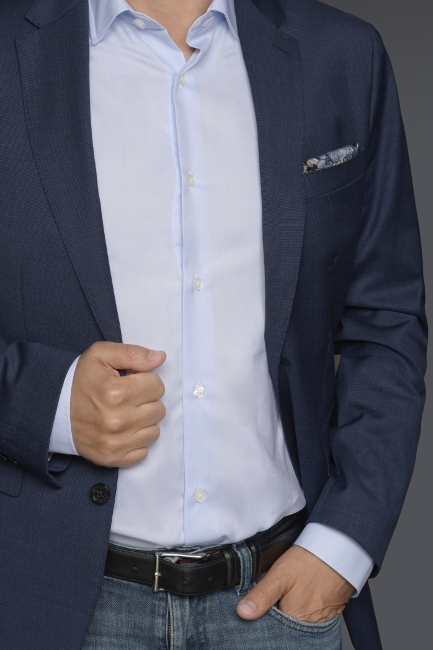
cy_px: 214
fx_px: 2559
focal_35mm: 142
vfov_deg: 14.4
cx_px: 145
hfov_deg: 9.7
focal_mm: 55
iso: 125
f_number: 7.1
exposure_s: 1/125
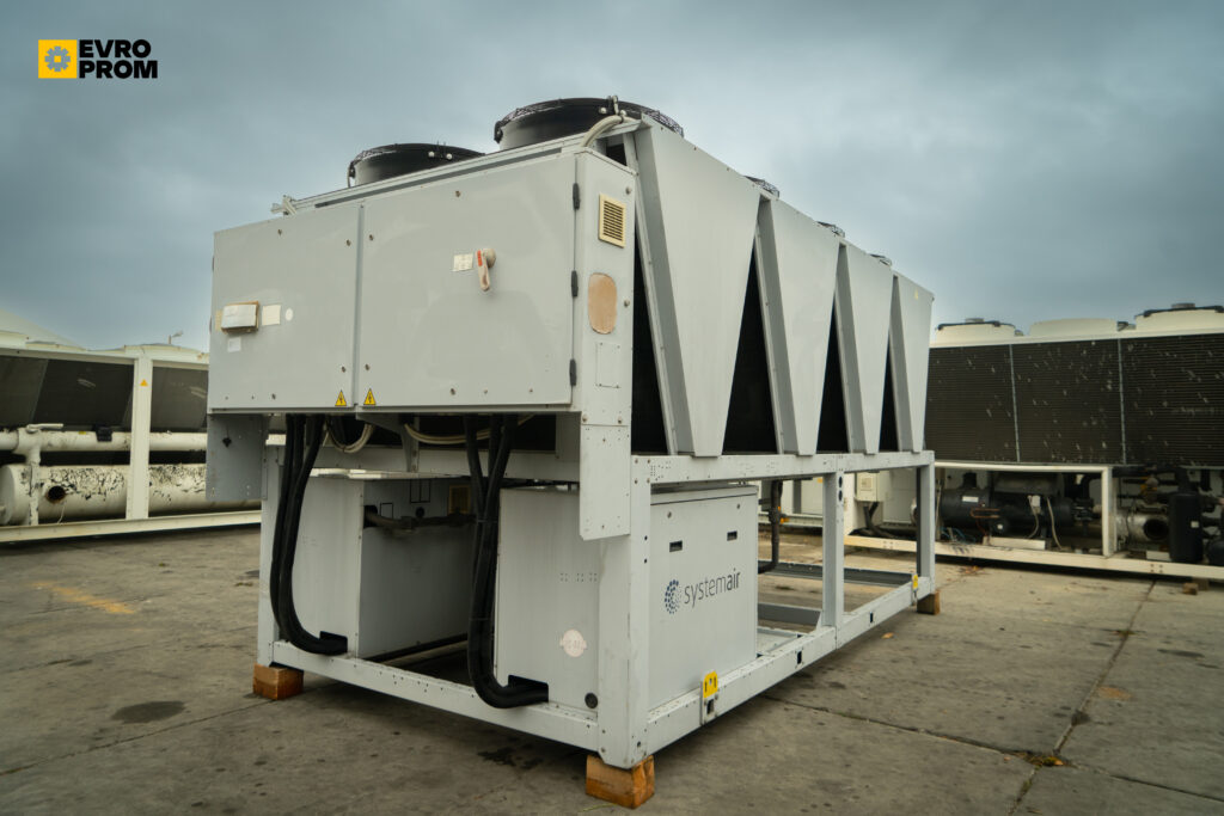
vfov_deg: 53.1
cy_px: 408
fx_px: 816
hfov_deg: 73.7
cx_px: 612
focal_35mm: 24
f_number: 5
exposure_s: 1/100
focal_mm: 24
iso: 400
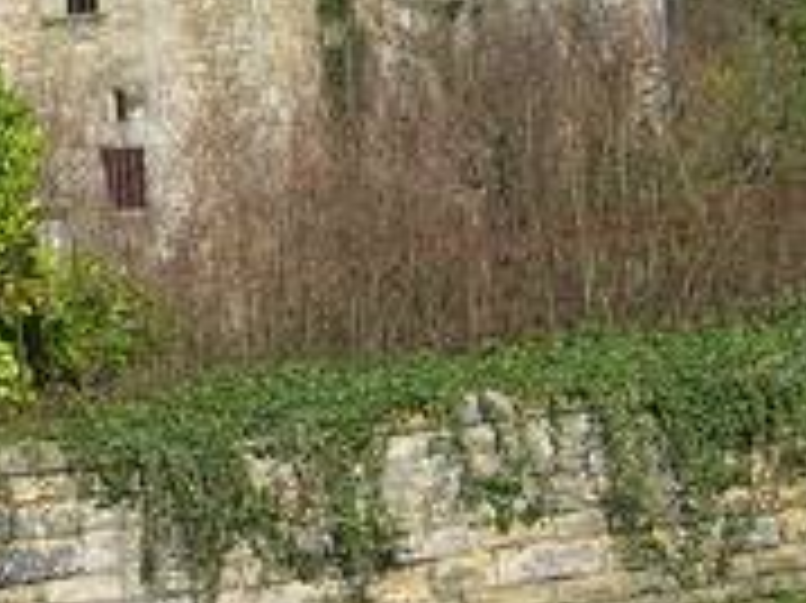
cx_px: 180
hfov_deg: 17.2
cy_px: -94
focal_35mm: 114
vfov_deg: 12.7
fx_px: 2653
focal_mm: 5.7
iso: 50
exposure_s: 1/425
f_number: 4.9
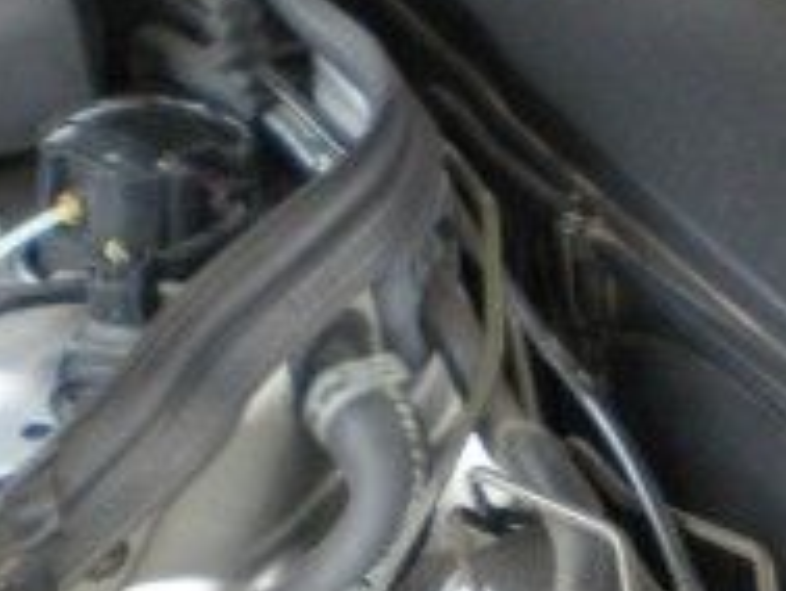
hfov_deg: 12.1
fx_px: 3658
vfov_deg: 9.2
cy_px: 287
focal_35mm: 161
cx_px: 757
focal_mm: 6.3
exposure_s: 1/54.3
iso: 200
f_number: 3.1
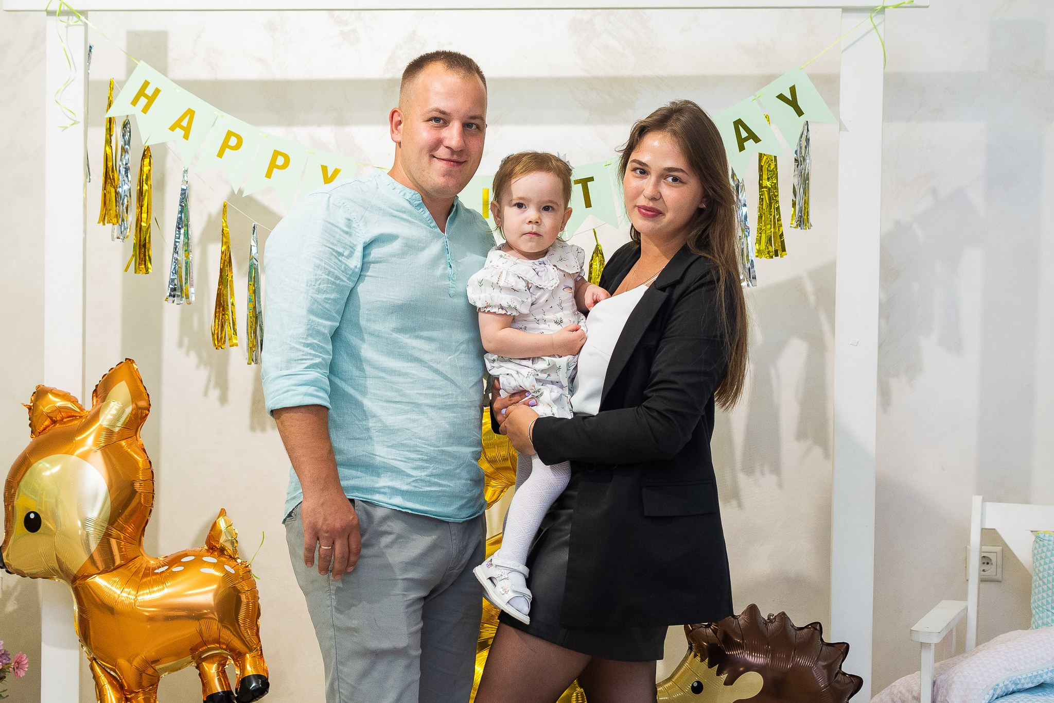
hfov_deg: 34.2
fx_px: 1710
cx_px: 493
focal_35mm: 58
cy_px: 350
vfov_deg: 23.2
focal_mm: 35
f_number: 3.5
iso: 500
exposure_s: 1/160
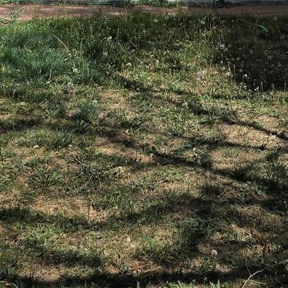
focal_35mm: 75
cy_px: -69
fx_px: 706
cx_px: 190
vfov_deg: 21.2
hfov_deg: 23.0
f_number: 1.7
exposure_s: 1/914
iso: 12
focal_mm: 6.3
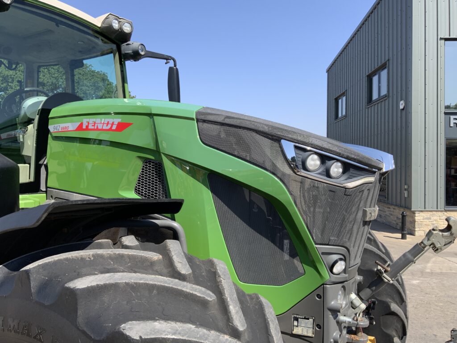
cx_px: 228
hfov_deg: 61.7
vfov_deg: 48.2
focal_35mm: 29
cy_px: 172
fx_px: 383
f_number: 1.8
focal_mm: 3
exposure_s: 1/1121
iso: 16
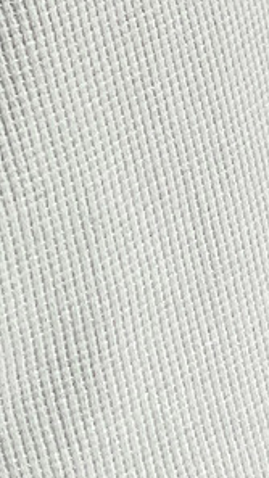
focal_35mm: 170
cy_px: -220
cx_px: 245
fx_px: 2156
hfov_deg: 7.1
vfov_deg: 12.1
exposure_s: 1/100
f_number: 1.8
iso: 64
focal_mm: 3
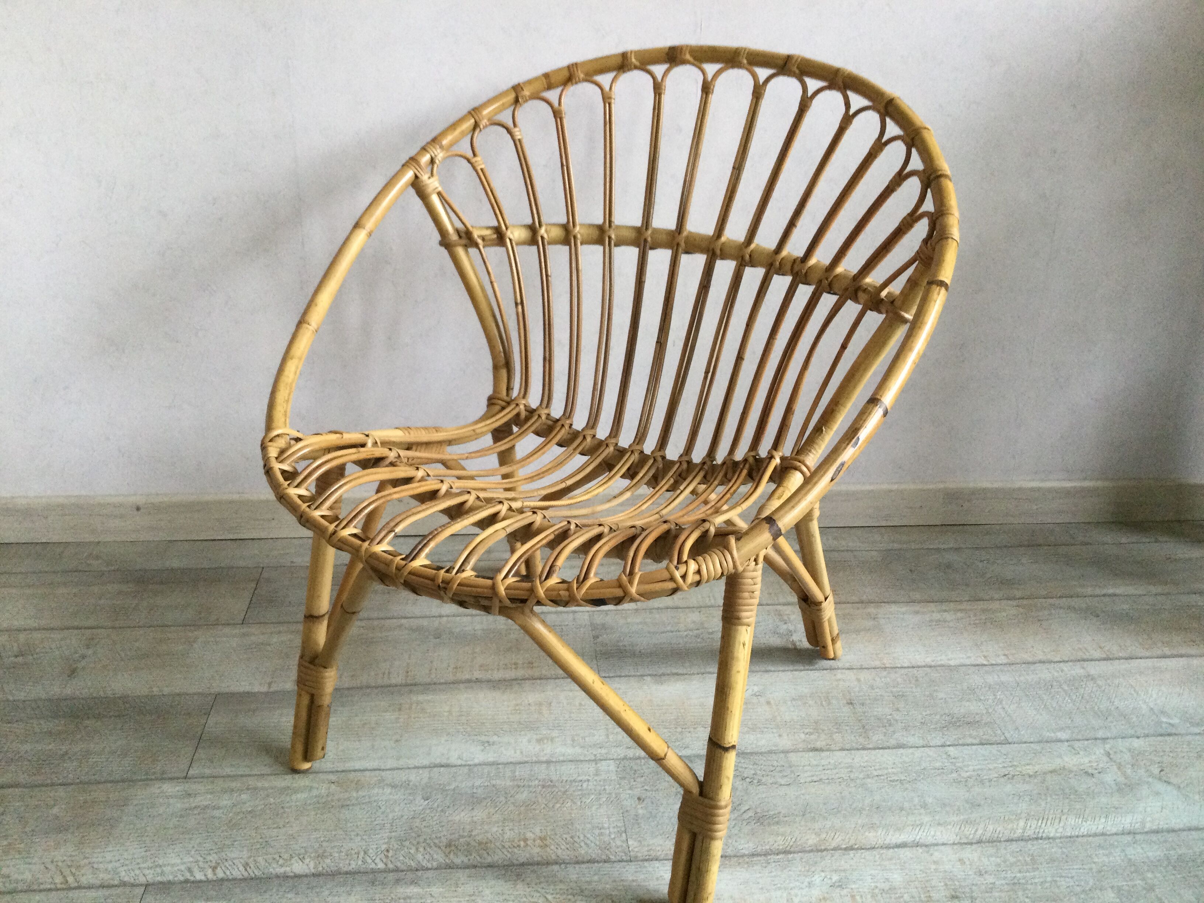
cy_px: 452
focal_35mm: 31
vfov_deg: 45.4
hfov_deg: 58.4
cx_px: 602
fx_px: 1078
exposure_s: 1/33
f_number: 2.4
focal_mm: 3.3
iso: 125
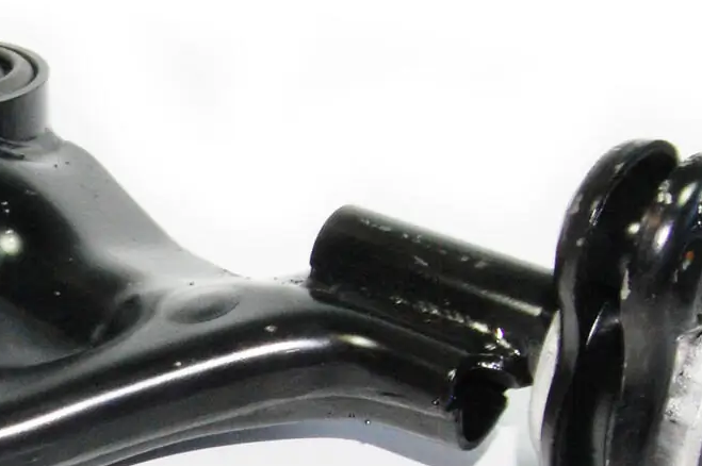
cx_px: -118
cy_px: 456
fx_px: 1597
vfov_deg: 16.3
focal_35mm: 82
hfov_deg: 22.9
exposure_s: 1/20
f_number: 22
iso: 800
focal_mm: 18
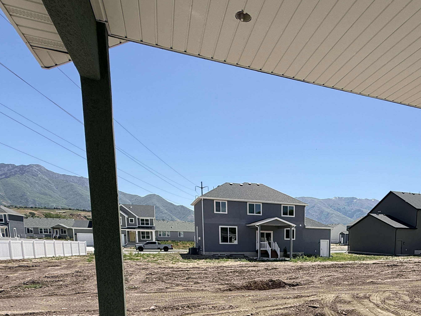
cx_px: 325
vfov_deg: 44.9
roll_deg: -1.3
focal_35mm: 28
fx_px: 341
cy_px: 288
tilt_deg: -7.3
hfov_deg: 59.4
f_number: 2.2
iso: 50
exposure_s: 1/1656
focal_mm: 2.22
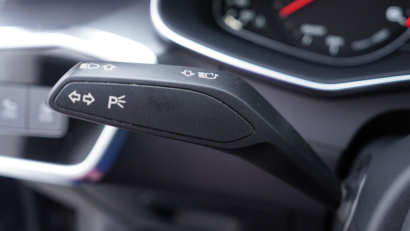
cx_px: 215
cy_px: 126
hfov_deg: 50.5
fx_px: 435
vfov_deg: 29.7
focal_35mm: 40
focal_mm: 24
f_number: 2.8
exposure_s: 1/40
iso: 400
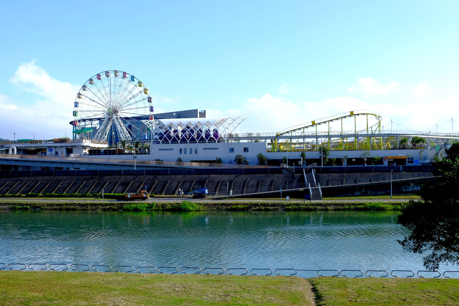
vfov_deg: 35.1
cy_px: 153
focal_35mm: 38
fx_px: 484
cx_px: 230
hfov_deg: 50.7
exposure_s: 1/550
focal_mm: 25.4
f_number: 5.6
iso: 200
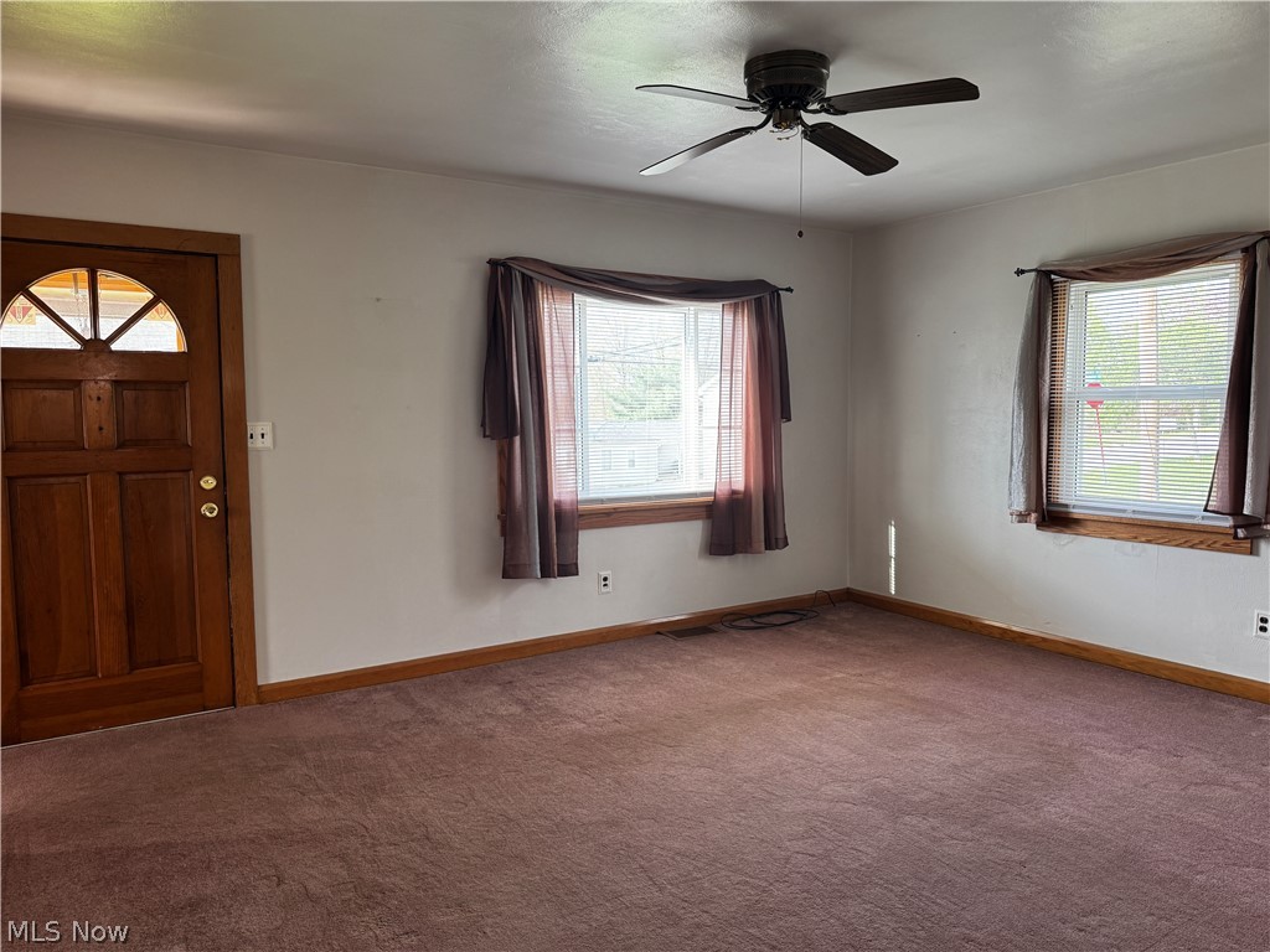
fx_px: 881
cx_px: 635
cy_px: 476
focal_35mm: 24
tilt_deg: -4.2
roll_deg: +0.6
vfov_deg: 56.8
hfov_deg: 71.6
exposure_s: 1/120
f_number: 1.78
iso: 125
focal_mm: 6.76
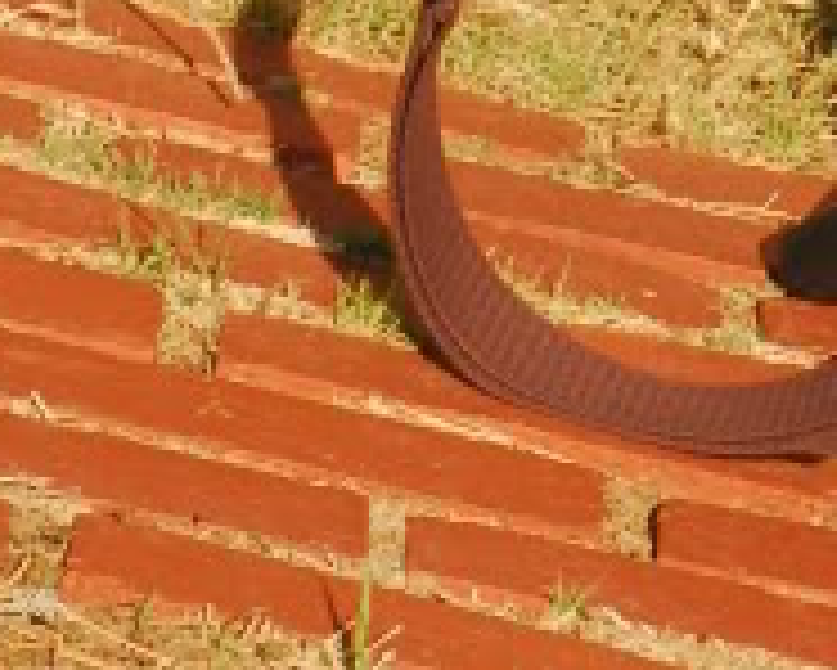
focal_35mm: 619
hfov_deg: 3.1
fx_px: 15342
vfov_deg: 2.5
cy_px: -1270
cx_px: 1442
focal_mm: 80
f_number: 7.1
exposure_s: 1/200
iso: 100
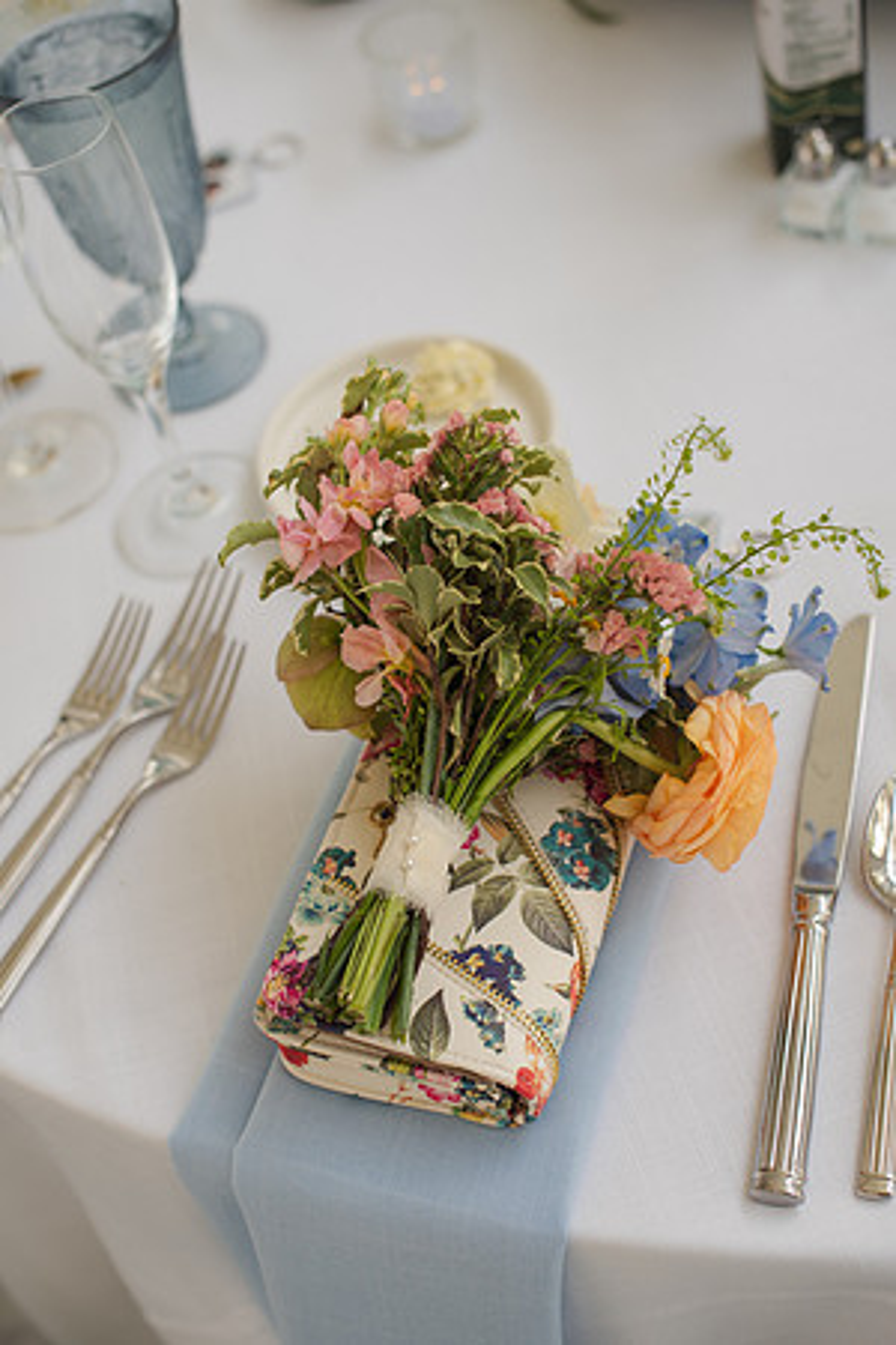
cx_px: 448
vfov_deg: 39.6
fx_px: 1867
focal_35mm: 50
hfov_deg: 27.0
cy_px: 672
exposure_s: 1/250
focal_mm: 50
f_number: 3.5
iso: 110
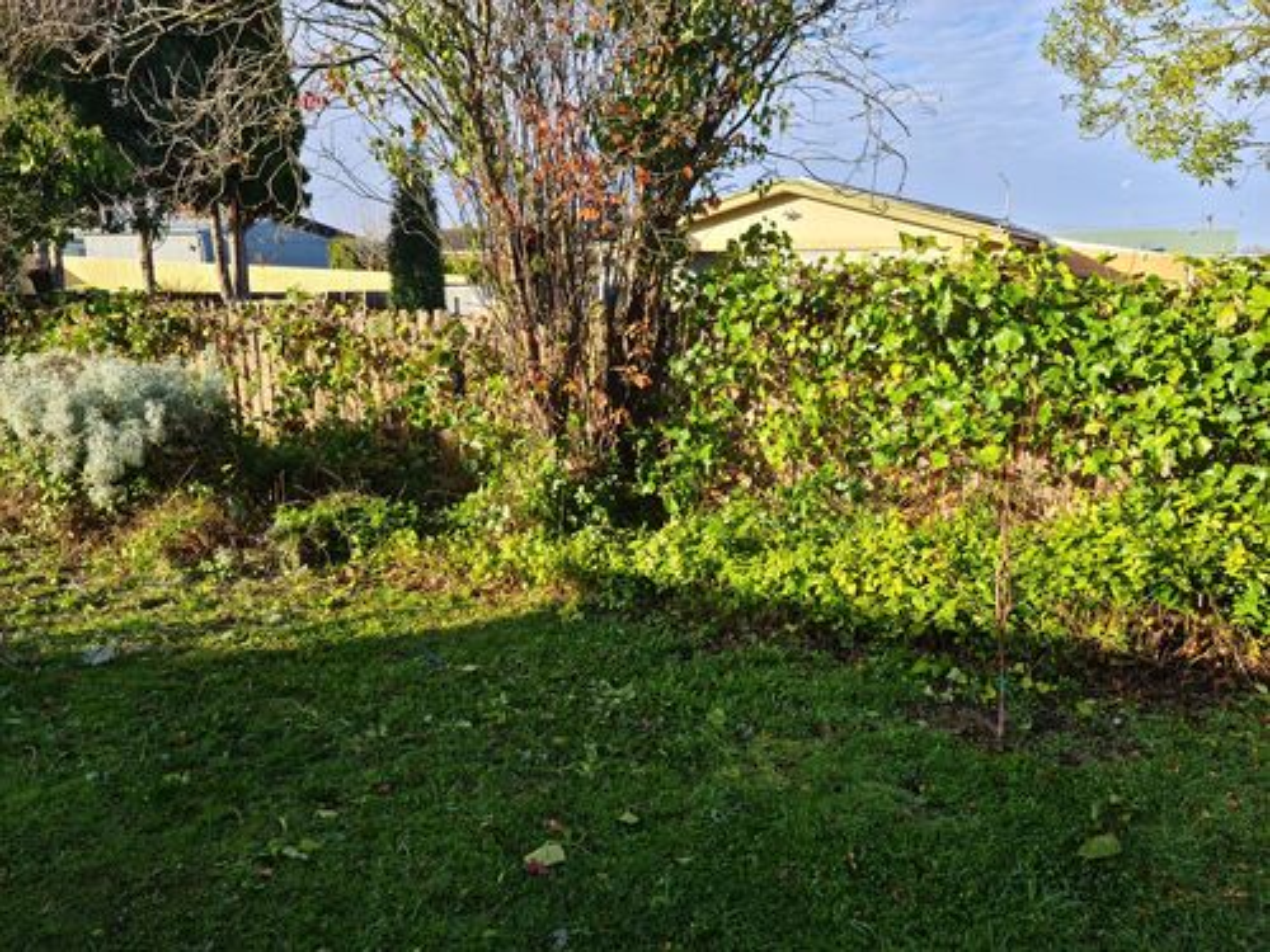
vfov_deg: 51.4
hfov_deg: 65.3
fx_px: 991
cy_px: 476
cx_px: 635
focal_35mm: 27
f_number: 2
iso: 25
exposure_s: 1/285
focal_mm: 5.9
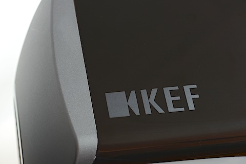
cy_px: 82
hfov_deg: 19.5
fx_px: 717
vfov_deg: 13.0
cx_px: 123
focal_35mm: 105
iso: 100
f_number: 8
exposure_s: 1.3
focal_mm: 105
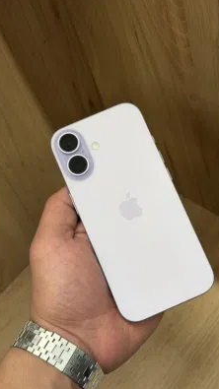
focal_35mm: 53
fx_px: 547
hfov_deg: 22.6
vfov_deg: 39.2
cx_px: 121
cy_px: 194
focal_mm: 6.76
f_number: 1.78
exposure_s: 1/50
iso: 100
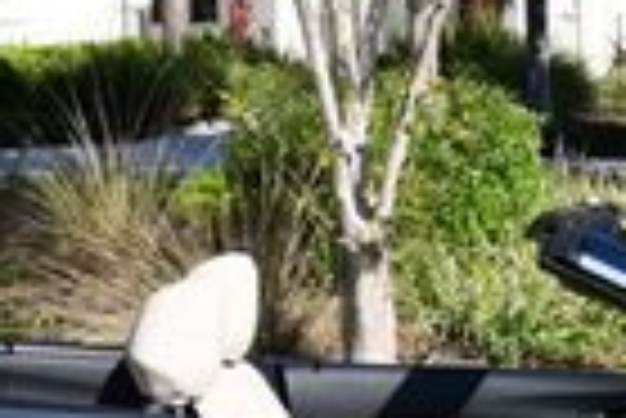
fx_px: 3847
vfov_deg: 6.2
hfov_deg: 9.3
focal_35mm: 221
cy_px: 252
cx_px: 464
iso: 140
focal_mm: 24
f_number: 8
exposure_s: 1/250
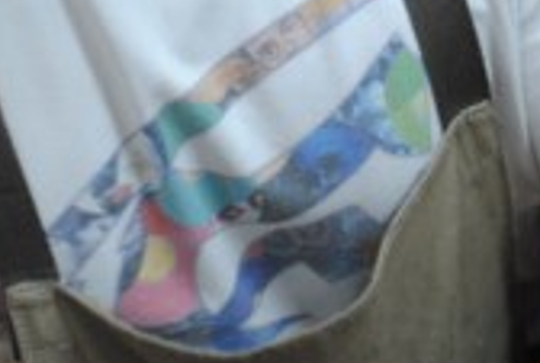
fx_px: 3264
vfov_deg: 6.2
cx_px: 174
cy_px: -286
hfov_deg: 9.5
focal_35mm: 217
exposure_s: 1/20
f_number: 5
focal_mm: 38
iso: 400
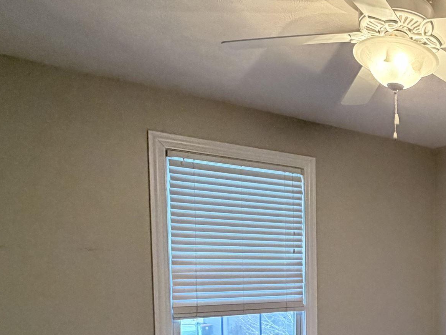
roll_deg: -0.5
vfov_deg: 36.5
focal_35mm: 37
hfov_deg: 41.7
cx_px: 469
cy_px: 294
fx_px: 477
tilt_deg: -3.1
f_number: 2.2
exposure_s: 1/60
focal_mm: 2.22
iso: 400
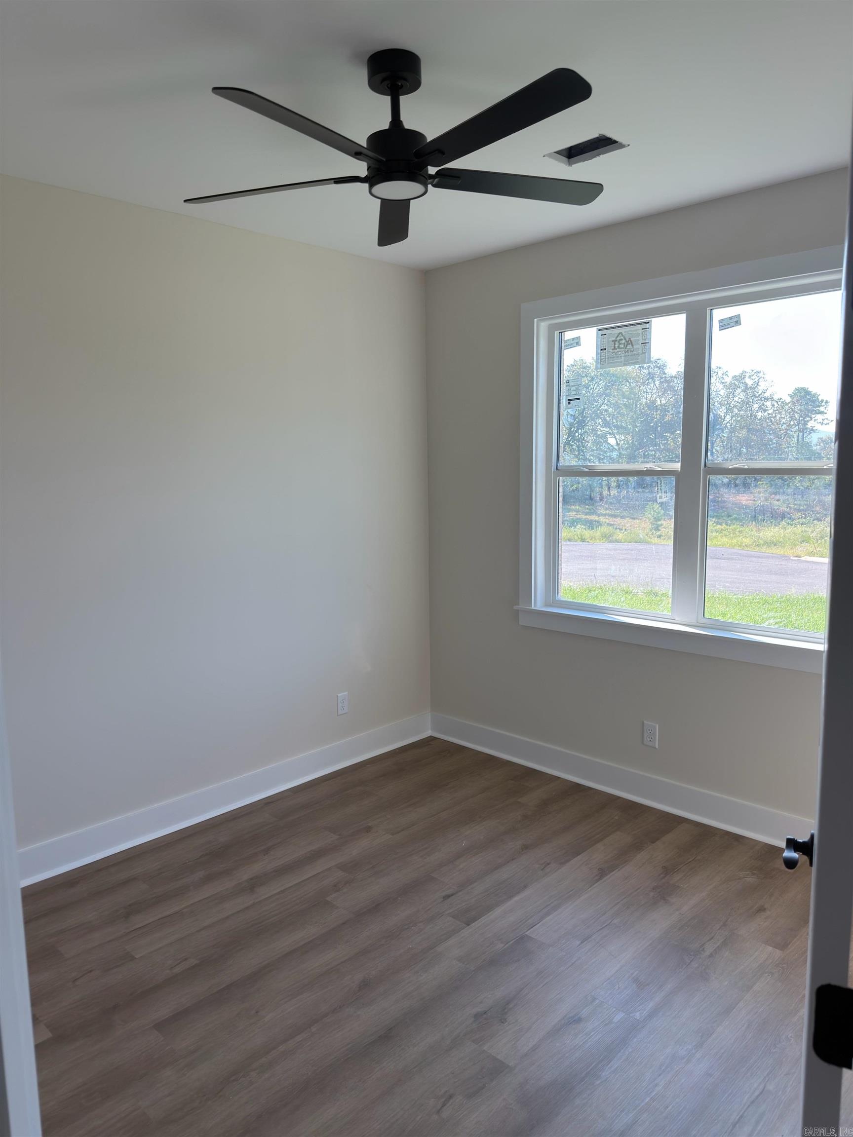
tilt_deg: -8.3
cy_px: 568
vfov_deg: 71.6
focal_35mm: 24
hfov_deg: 56.8
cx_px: 426
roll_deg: +1.0
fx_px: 789
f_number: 1.78
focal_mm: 6.76
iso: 80
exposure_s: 1/378
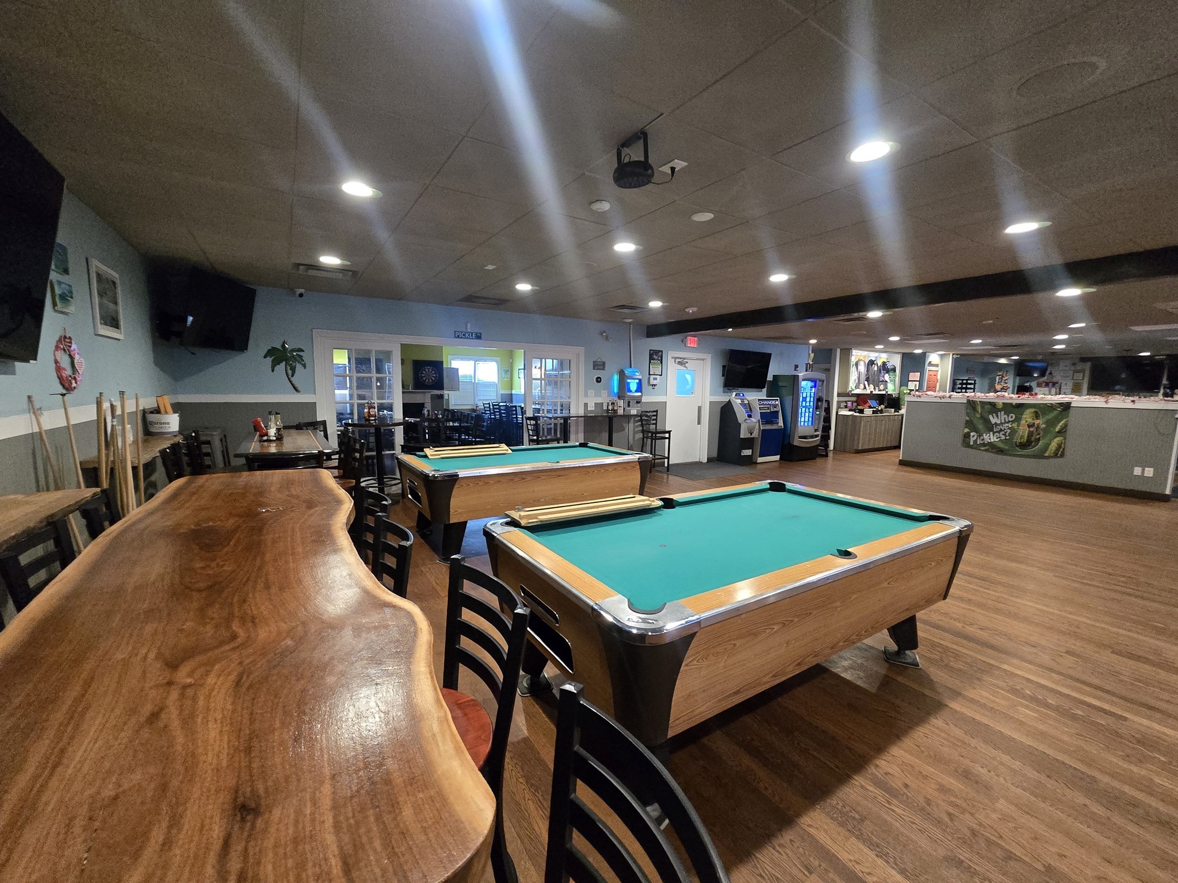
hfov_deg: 106.2
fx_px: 442
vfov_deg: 89.9
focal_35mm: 13
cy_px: 442
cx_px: 589
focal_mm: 2.2
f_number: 2.2
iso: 1000
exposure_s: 1/60
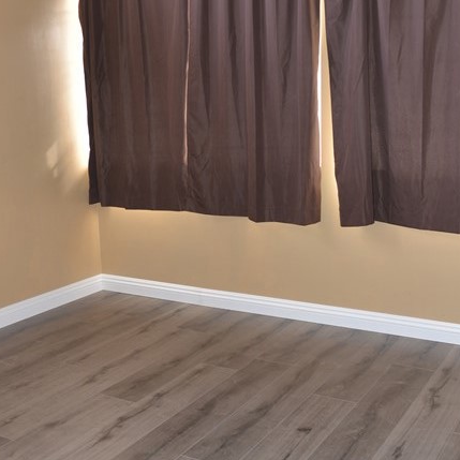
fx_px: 646
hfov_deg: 38.9
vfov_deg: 39.2
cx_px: 293
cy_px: 221
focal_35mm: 43
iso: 400
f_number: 2.8
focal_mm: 20
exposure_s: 1/100
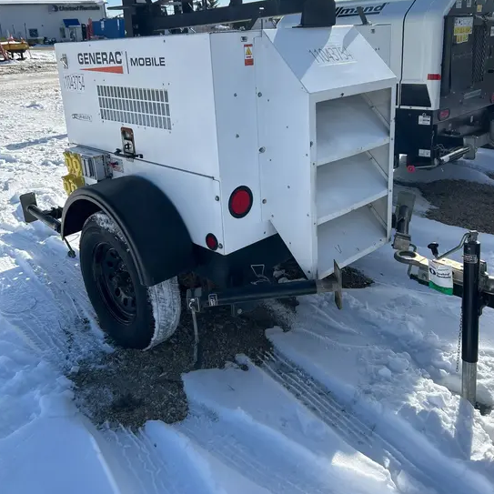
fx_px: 501
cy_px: 181
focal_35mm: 31
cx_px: 247
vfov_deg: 51.9
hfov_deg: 52.5
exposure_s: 1/4444
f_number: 1.5
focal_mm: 5.7
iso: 50
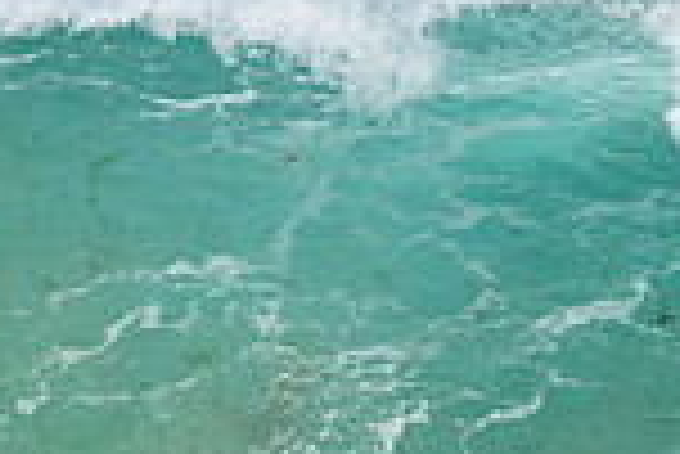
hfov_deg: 0.6
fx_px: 62732
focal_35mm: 3318
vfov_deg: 0.4
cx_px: -135
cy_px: 565
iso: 900
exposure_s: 1/2000
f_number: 11
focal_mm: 800
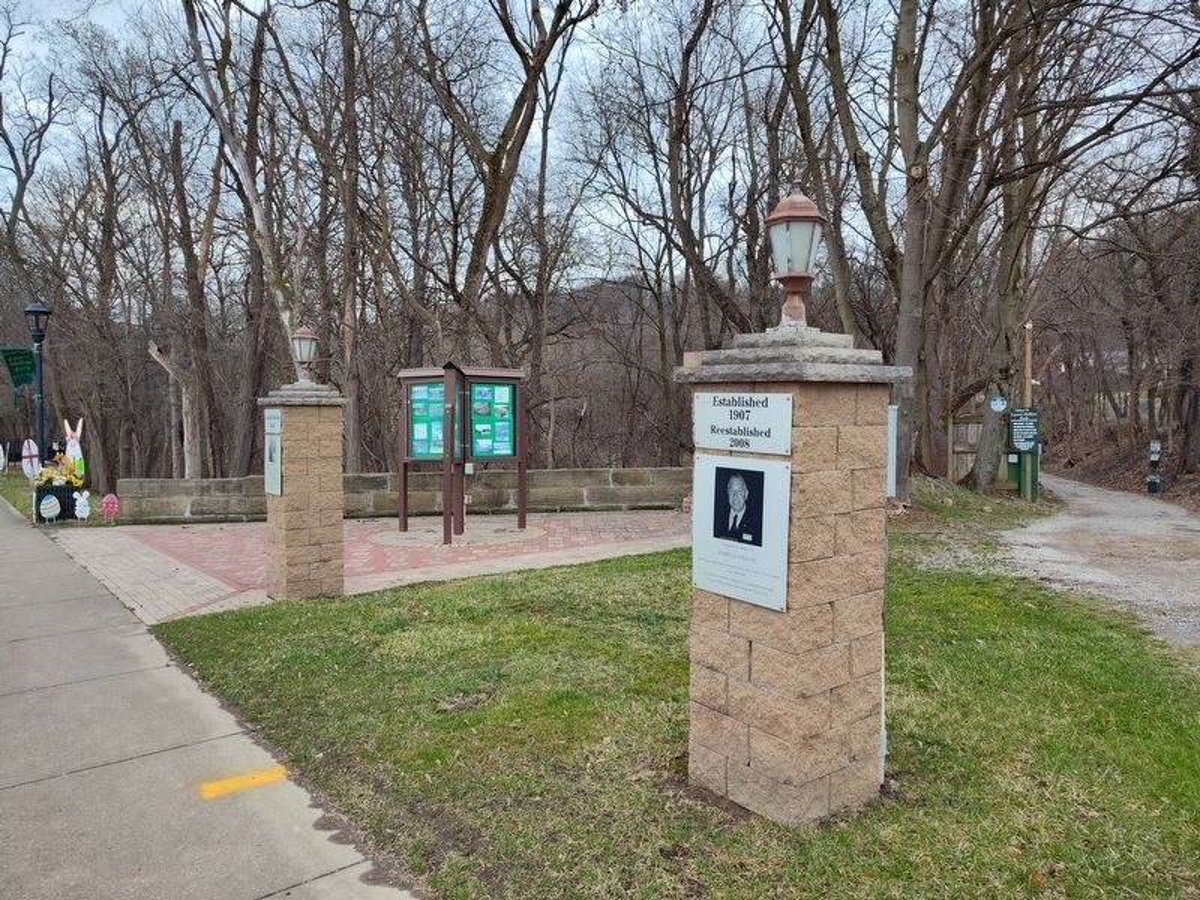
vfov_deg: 58.9
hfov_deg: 73.9
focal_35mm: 23
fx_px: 797
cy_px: 450
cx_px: 600
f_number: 1.8
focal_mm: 5.56
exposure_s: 1/381
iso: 100
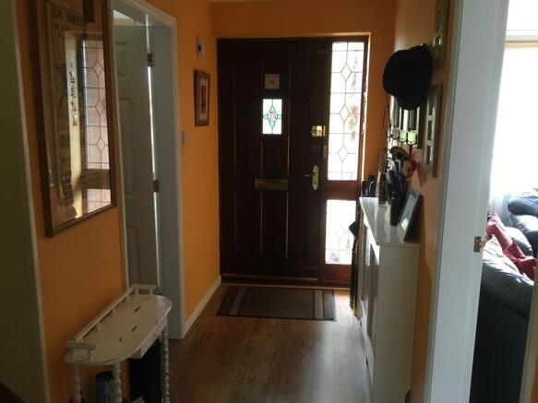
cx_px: 269
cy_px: 202
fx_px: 451
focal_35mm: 29
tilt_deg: -10.0
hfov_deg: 61.7
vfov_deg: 48.2
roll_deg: -0.2
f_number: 2.2
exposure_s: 1/33
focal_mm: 4.15
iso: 160
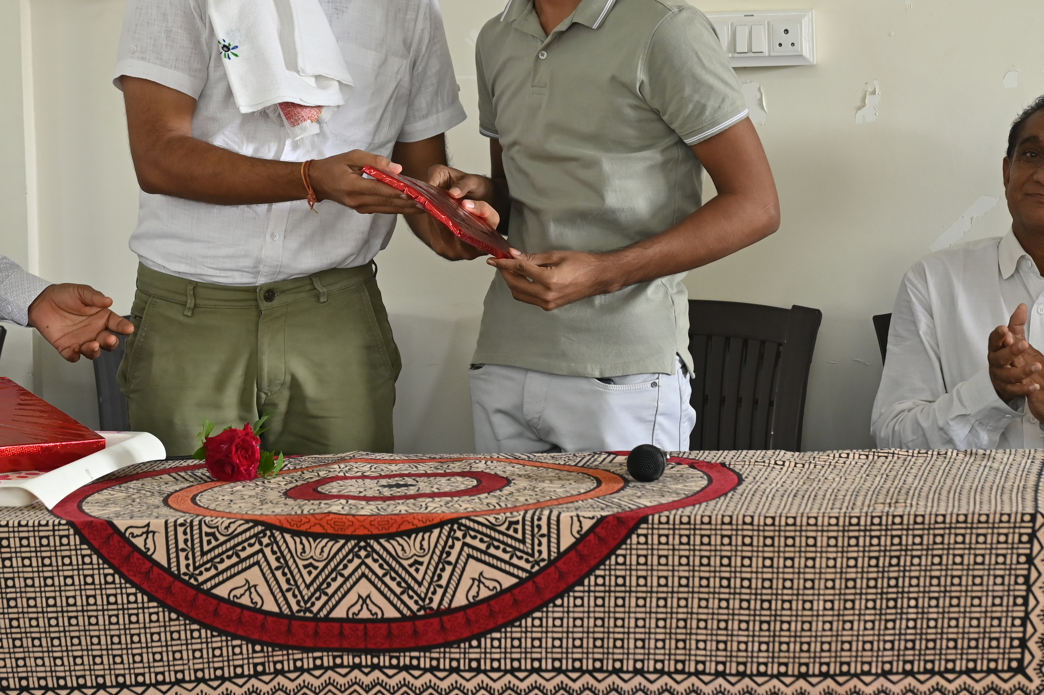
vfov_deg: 9.5
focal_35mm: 144
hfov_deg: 14.2
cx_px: 396
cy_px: 190
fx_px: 4174
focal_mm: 86
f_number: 4.5
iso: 800
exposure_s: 1/100
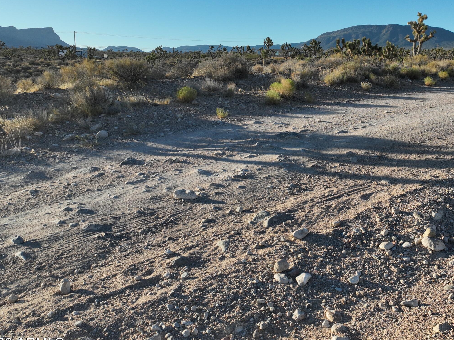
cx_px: 320
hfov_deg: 50.0
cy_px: 111
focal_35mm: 36
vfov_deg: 39.1
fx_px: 472
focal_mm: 12.29
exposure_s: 1/1600
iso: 100
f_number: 2.8
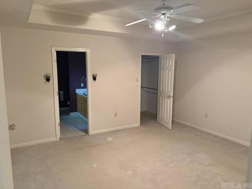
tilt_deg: -8.6
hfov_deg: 67.3
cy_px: 94
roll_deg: -0.6
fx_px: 189
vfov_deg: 53.1
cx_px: 126
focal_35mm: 26
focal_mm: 5.96
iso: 500
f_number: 1.6
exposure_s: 1/40
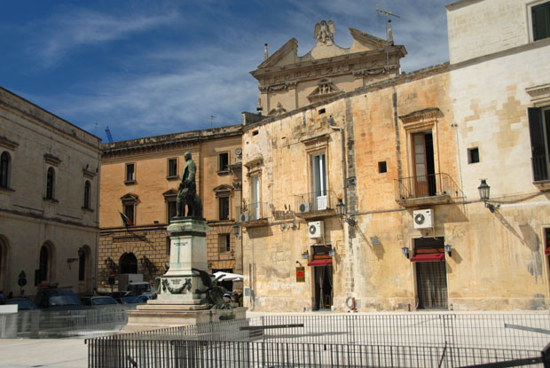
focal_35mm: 36
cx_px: 275
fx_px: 551
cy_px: 184
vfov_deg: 37.0
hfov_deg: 53.1
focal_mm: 24
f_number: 3.8
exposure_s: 1/750
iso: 100
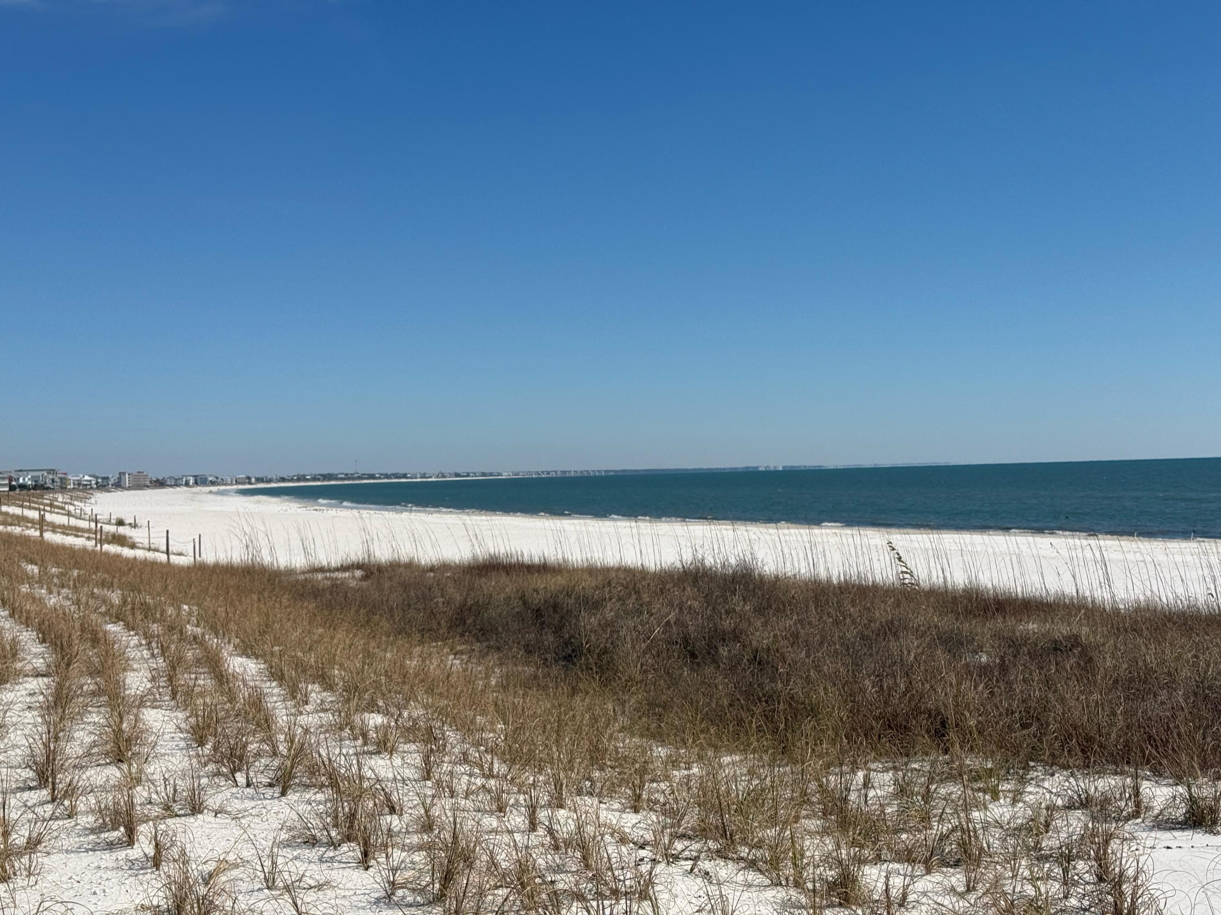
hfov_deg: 39.7
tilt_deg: +1.2
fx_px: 1693
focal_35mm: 48
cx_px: 610
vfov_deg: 30.3
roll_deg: +1.4
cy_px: 458
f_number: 1.78
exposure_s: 1/11364
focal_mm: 6.76
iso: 64
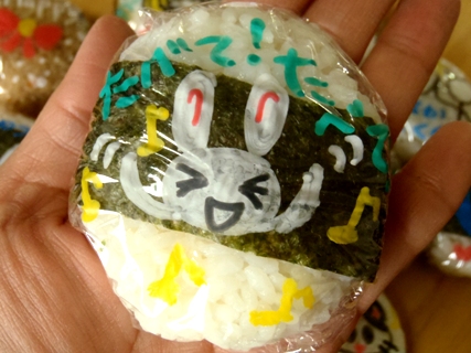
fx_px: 503
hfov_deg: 50.2
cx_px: 236
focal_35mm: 37
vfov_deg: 38.6
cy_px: 176
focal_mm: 6.64
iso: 400
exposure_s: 1/25
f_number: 4.7
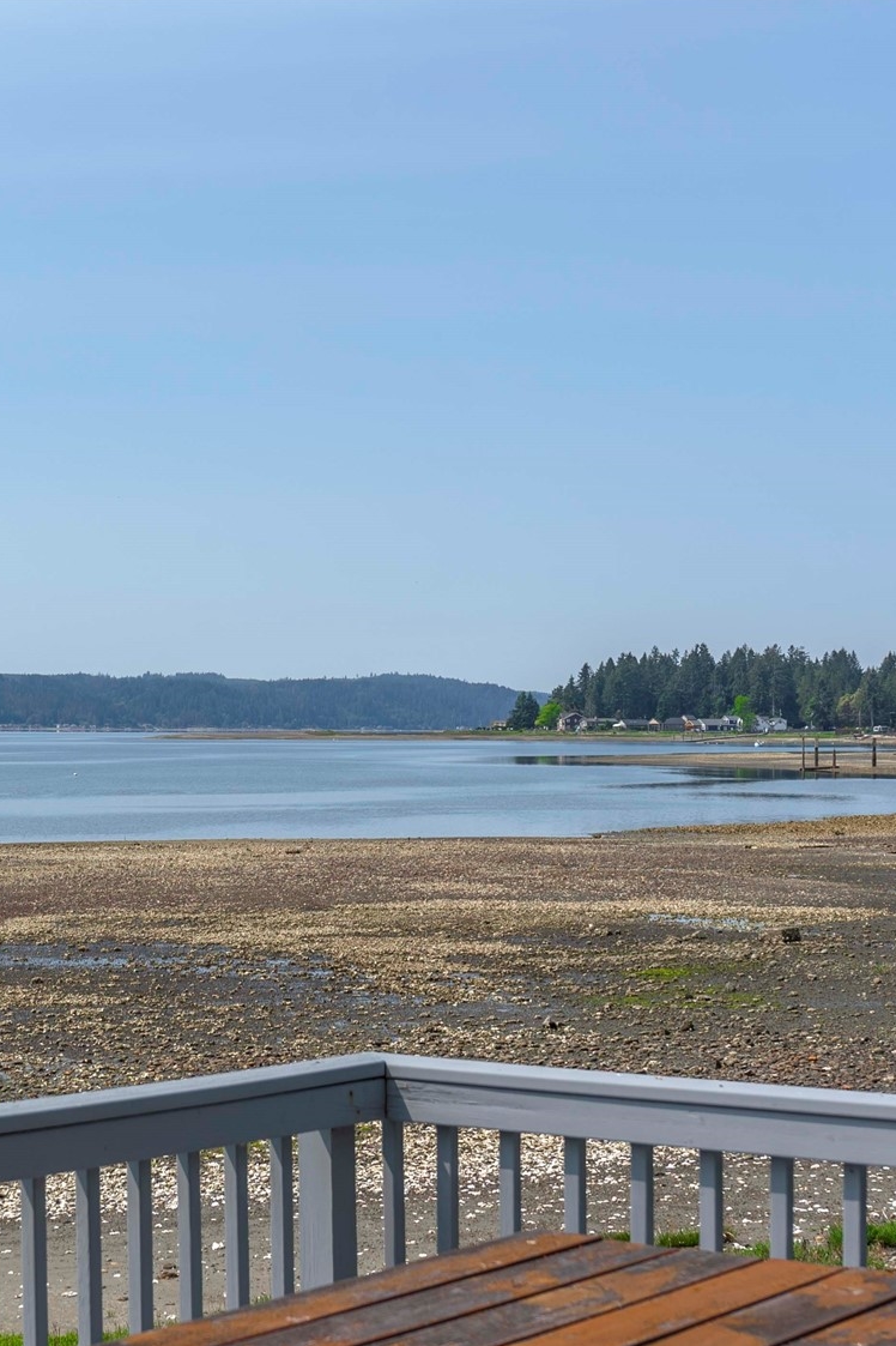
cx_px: 123
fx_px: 2652
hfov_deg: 18.9
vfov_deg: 28.5
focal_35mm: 71
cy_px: 675
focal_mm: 47
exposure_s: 1/500
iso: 80
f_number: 7.1
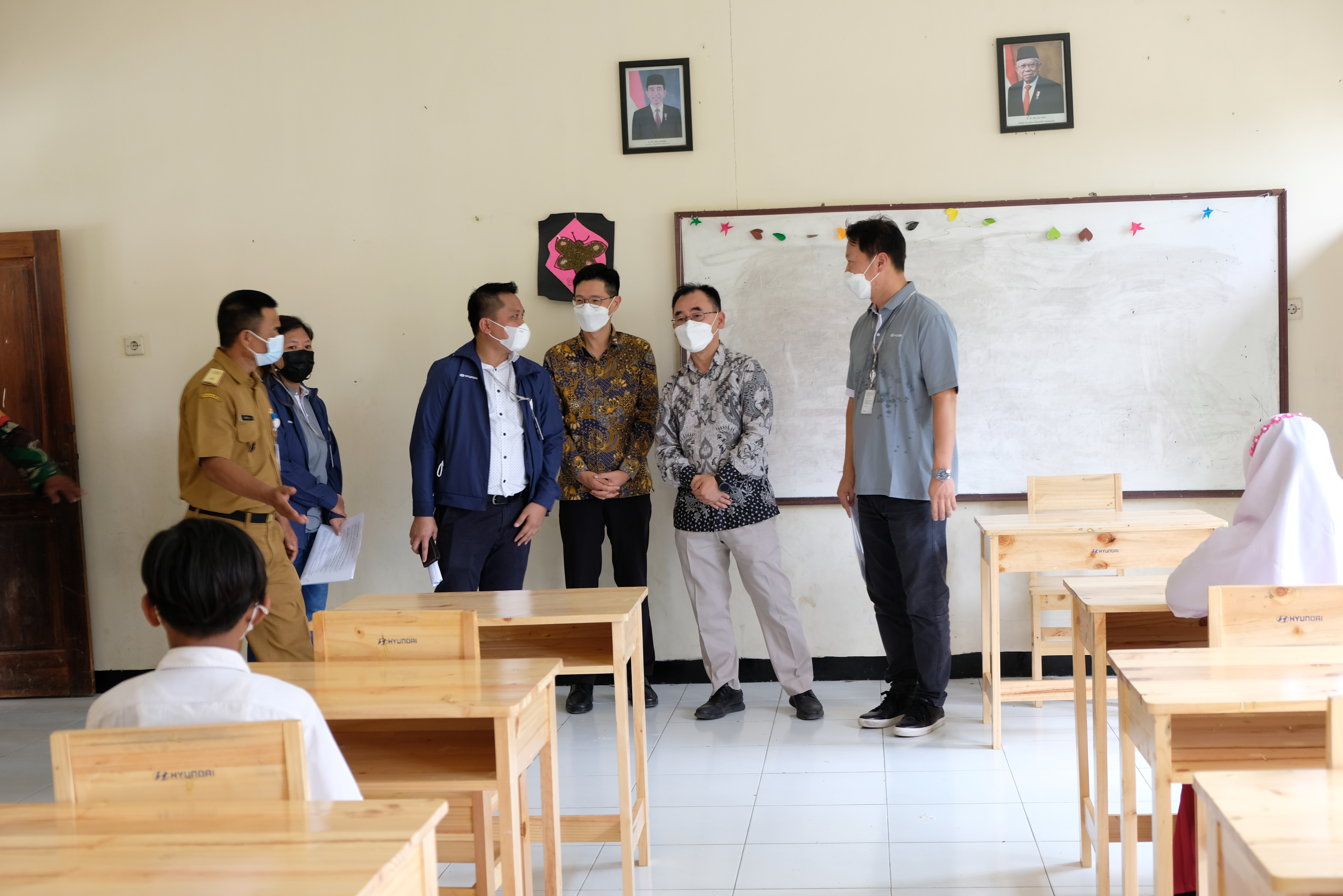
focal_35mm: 45
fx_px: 1679
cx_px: 672
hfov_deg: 43.6
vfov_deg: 29.9
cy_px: 448
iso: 320
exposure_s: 1/45
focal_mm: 30.2
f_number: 3.6
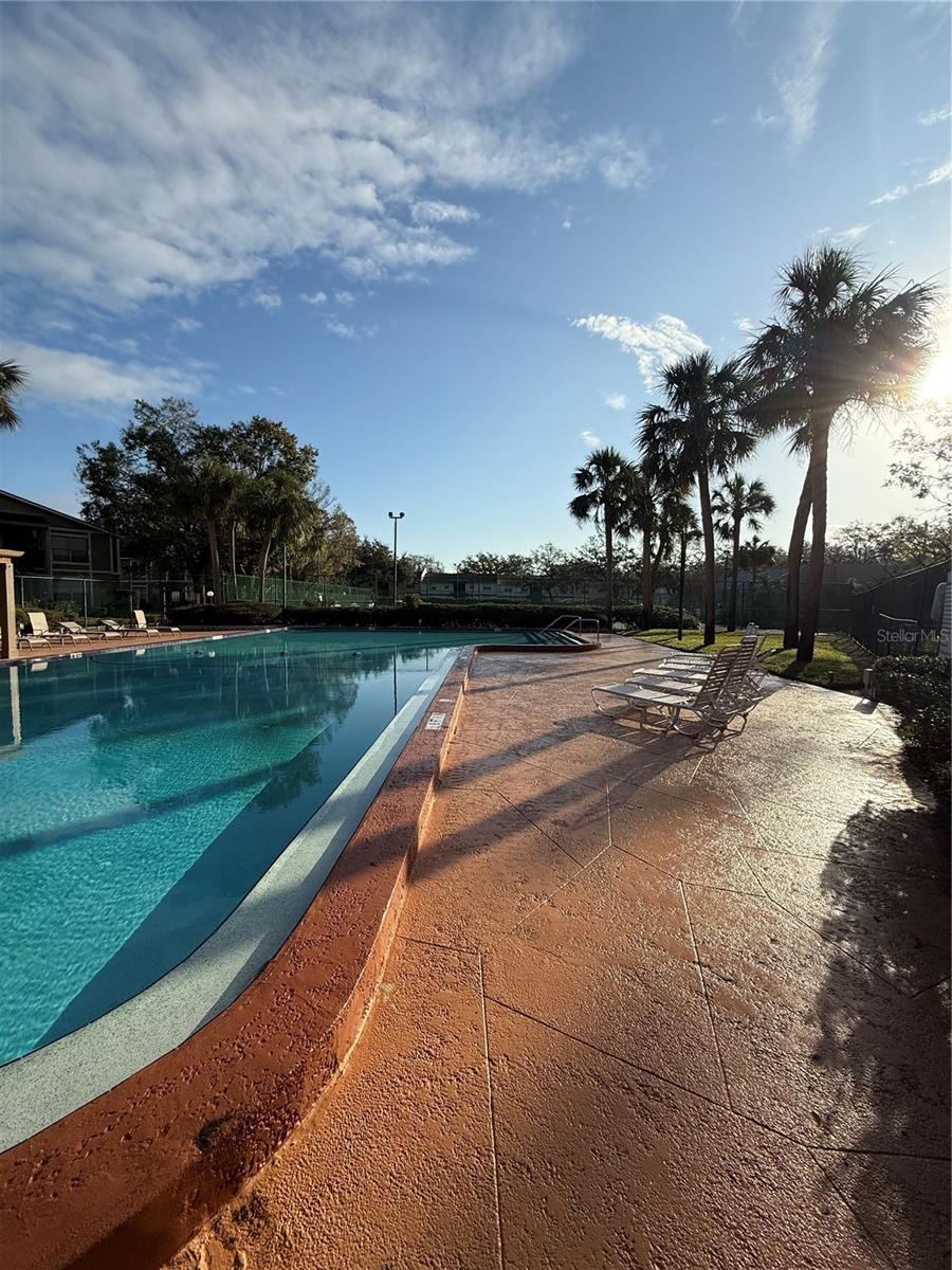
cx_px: 476
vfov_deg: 102.1
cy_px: 635
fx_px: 513
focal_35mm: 14
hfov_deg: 85.7
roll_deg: -0.9
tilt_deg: -3.0
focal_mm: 2.22
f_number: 2.2
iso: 50
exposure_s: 1/2976
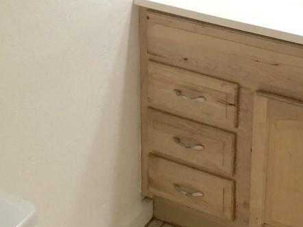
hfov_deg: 20.9
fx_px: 823
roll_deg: -1.5
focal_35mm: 94
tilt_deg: -22.3
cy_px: -18
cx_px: 164
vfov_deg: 15.3
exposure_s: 1/40
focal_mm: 4.15
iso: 32
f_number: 2.2
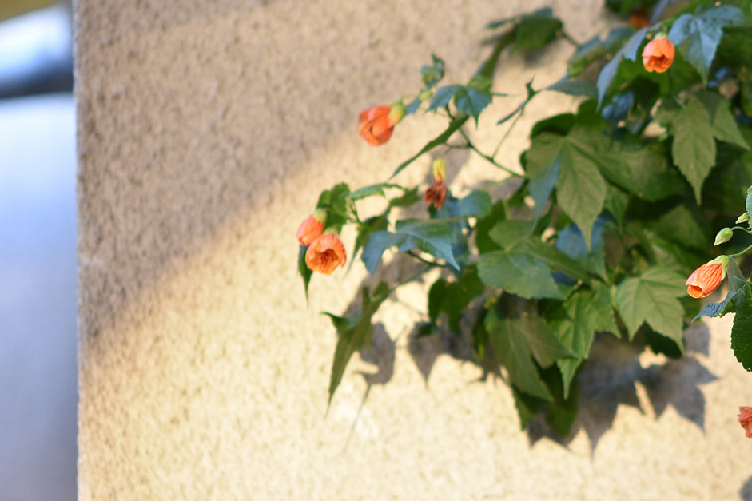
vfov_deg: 9.0
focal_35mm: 153
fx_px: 3195
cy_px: 289
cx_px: 631
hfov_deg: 13.3
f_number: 3.2
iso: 100
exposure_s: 1/13
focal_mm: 60
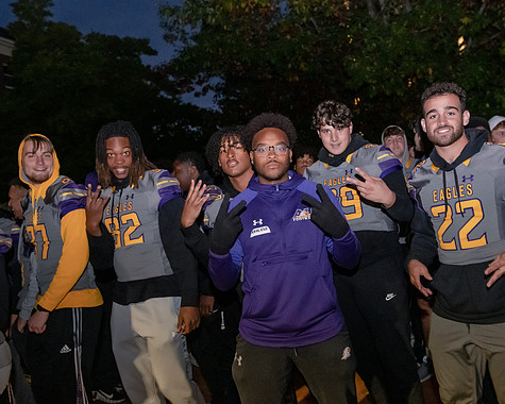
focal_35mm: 39
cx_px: 273
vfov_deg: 38.2
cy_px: 203
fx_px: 583
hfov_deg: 46.8
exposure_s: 1/40
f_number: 4.5
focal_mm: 34
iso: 6400
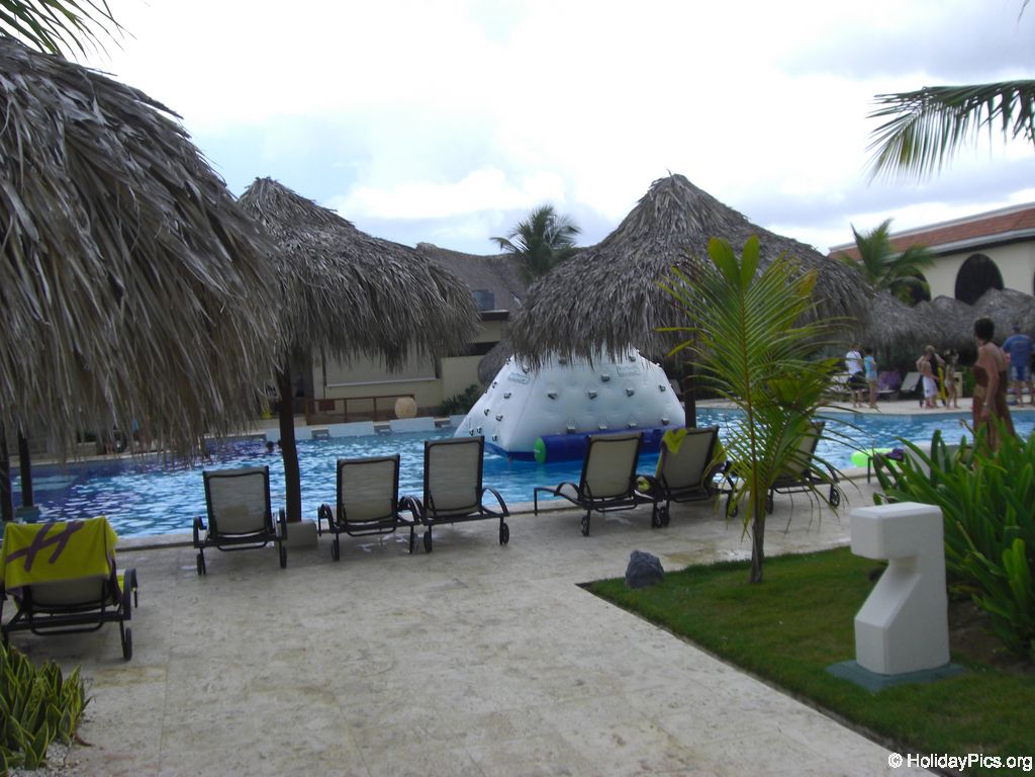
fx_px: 1136
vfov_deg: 37.7
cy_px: 388
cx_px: 518
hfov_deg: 49.0
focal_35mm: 38
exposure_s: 1/160
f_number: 8
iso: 100
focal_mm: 6.2
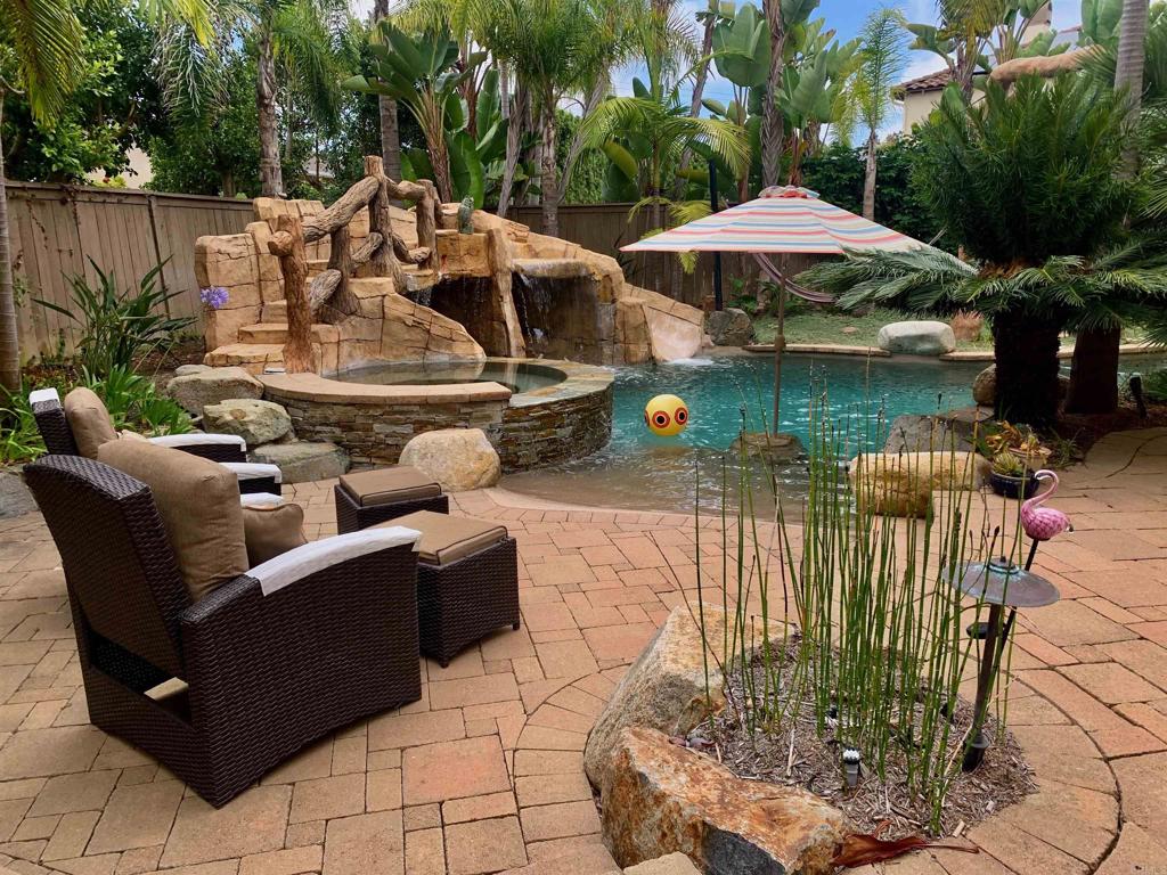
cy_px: 438
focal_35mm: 26
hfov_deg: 67.3
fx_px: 877
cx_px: 584
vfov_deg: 53.1
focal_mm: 4.25
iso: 25
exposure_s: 1/623
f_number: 1.8
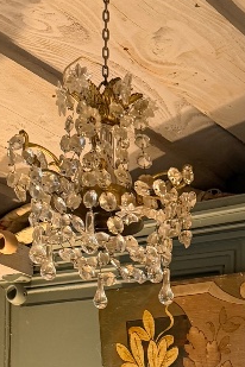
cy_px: 588
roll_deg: -0.7
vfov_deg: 18.1
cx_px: 446
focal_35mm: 97
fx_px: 990
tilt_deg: -0.4
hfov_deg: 12.8
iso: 200
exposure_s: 1/50
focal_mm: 6.76
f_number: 1.78
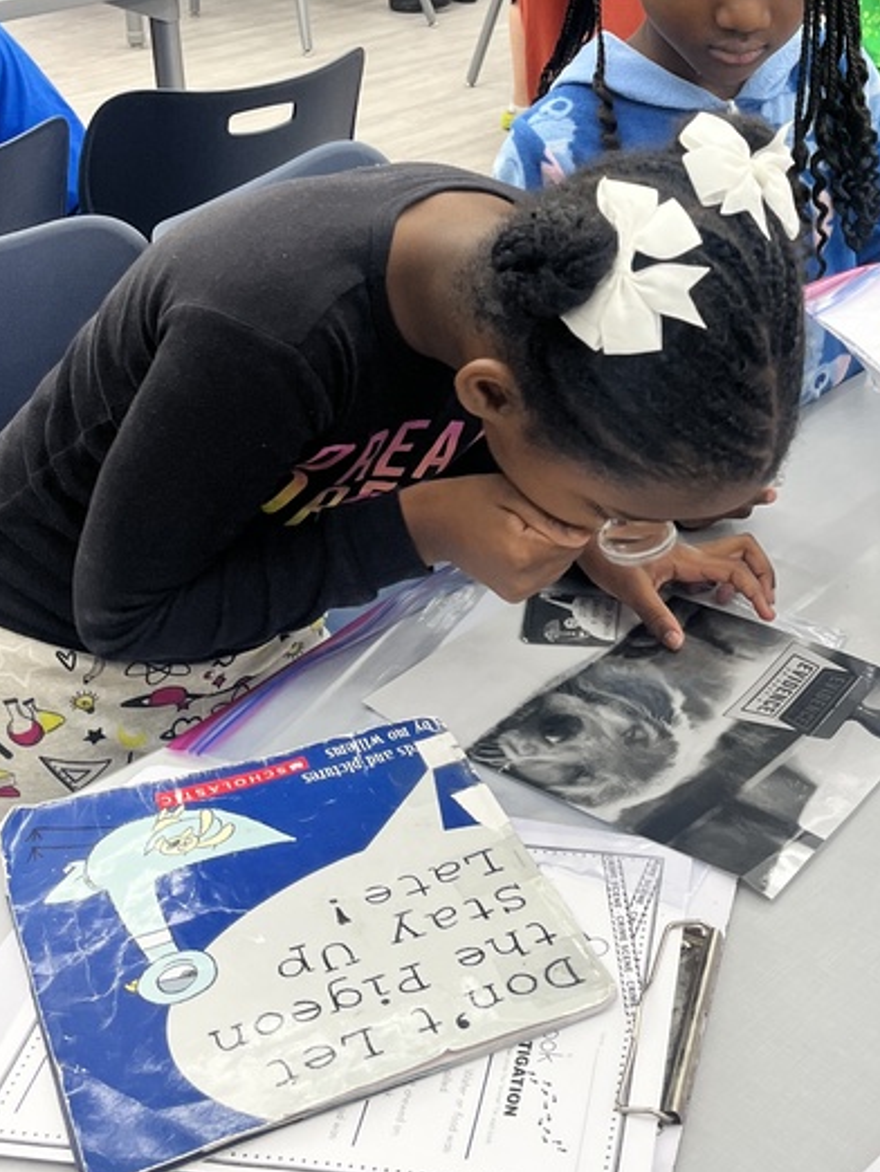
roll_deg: -2.6
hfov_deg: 28.1
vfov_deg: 36.9
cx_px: 667
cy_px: 357
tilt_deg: -26.8
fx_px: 1727
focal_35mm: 51
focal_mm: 5.1
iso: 80
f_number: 1.6
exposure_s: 1/60
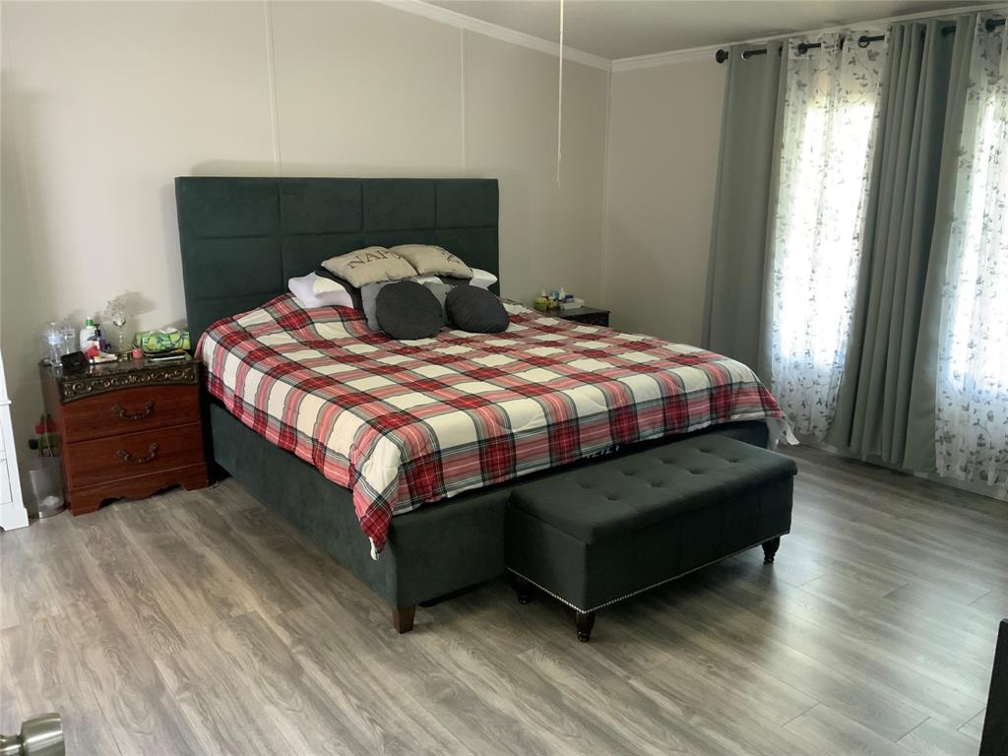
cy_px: 378
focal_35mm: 29
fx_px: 844
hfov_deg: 61.7
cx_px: 504
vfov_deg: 48.2
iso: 250
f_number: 1.8
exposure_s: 1/40
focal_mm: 3
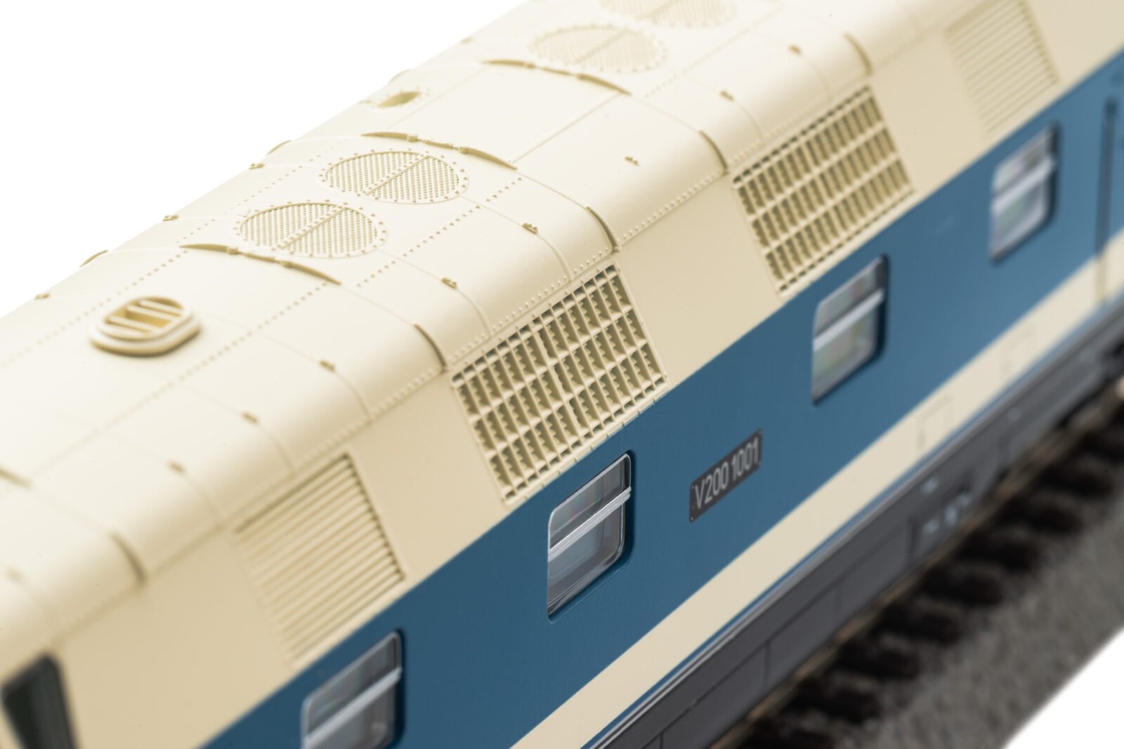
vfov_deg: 13.0
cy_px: 374
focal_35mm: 105
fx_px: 3278
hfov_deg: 19.5
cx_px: 562
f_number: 25
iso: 100
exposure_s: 1/1.67
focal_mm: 105
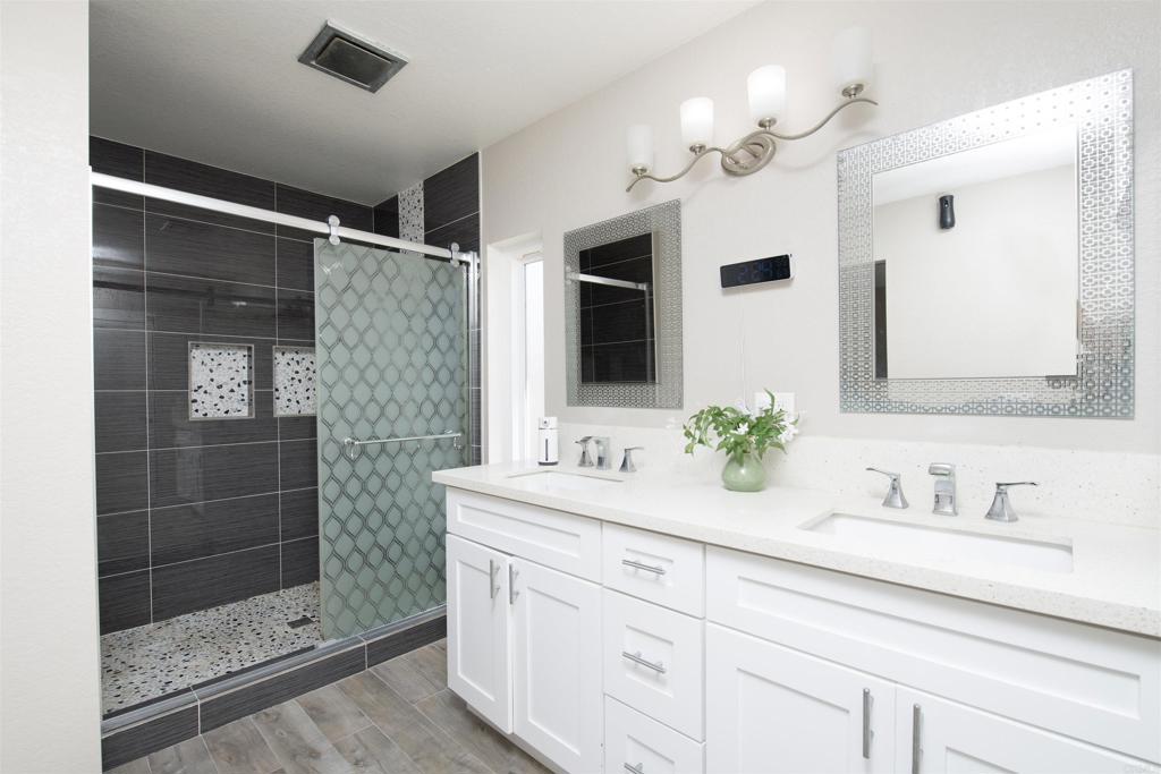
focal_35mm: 16
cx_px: 580
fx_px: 516
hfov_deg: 96.7
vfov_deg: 73.8
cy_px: 387
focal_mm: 16
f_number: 7.1
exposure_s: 1/250
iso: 320
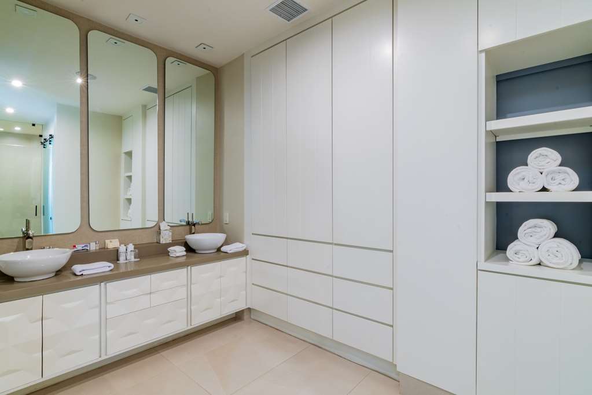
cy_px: 198
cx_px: 296
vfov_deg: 73.7
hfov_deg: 96.7
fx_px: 263
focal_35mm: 16
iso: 50
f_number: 22
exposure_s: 8
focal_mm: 11
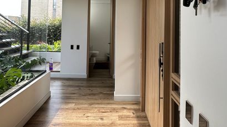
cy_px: 23
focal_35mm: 25
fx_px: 150
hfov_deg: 74.0
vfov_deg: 43.5
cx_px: 114
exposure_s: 1/127
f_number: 2.2
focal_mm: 2.22
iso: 40
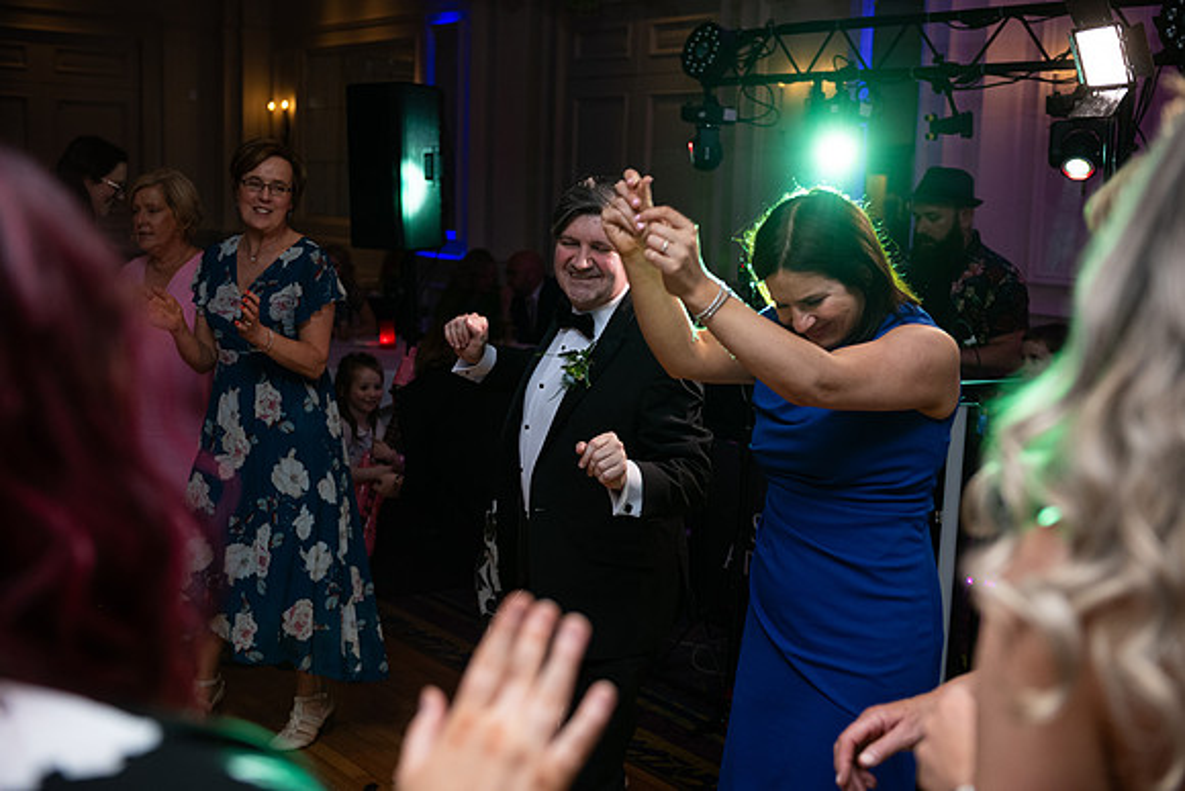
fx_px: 1580
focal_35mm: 48
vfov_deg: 28.1
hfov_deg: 41.1
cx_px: 592
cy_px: 396
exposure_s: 1/160
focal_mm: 48
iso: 640
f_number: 3.5
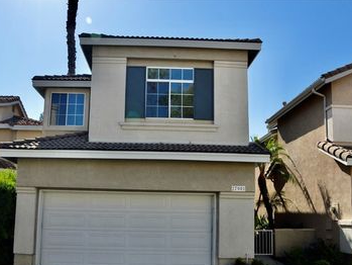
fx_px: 336
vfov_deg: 42.7
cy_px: 164
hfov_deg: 55.1
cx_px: 150
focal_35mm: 33
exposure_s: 1/500
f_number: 11
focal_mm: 16
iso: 360
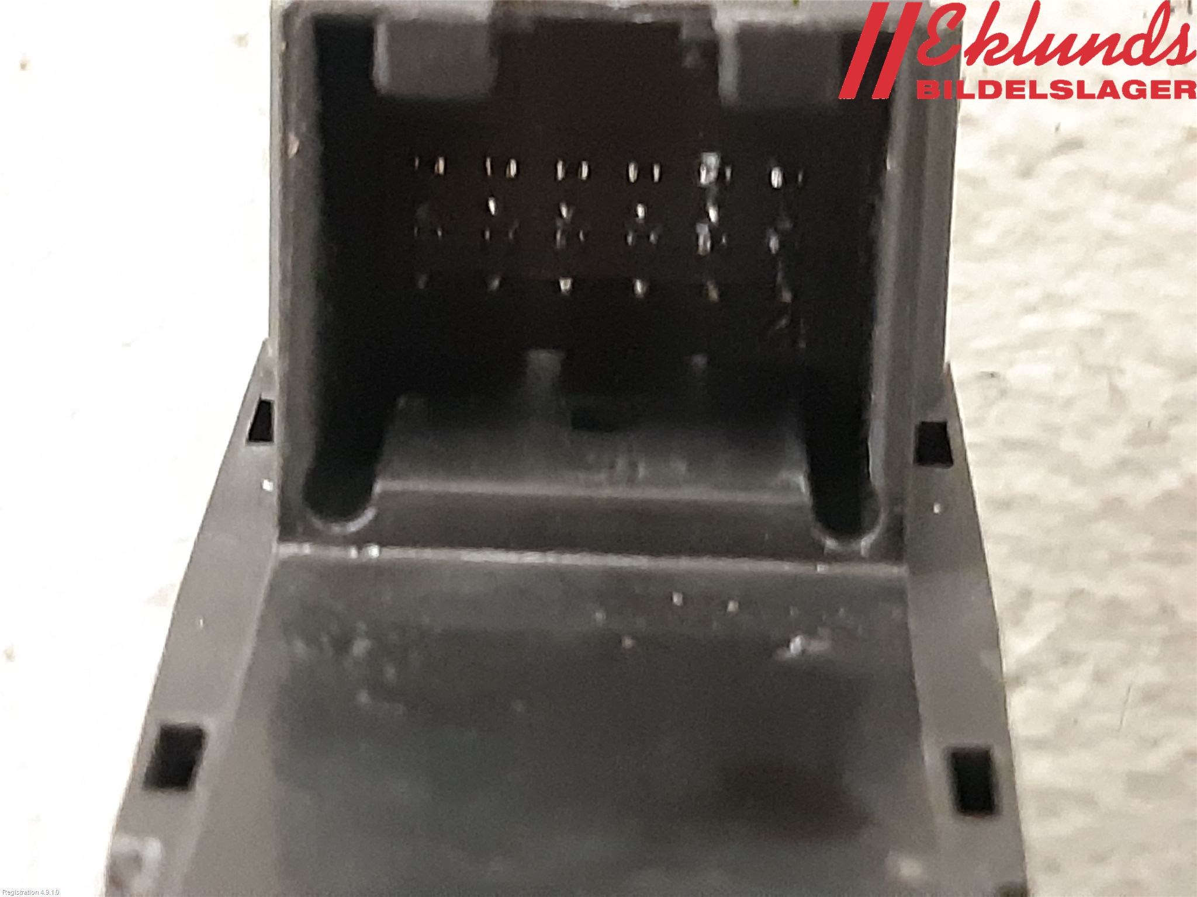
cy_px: 448
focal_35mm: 26
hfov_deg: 67.3
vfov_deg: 53.1
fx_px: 899
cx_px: 598
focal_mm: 3.93
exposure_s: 1/25
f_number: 1.7
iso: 640
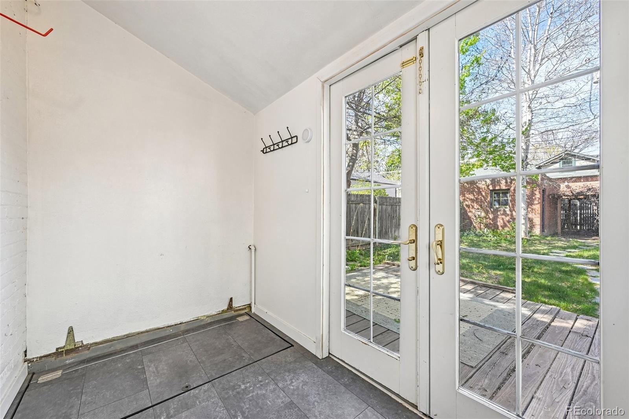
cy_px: 210
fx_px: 245
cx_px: 314
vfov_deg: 81.2
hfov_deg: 104.3
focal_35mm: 14
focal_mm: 14
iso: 110
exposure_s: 1/15
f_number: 11
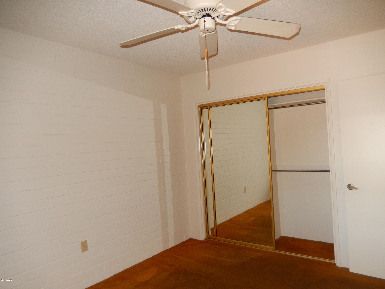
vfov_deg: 54.9
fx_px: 278
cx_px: 192
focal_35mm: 25
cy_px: 144
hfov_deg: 69.4
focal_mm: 4.5
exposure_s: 1/30
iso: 200
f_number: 3.4
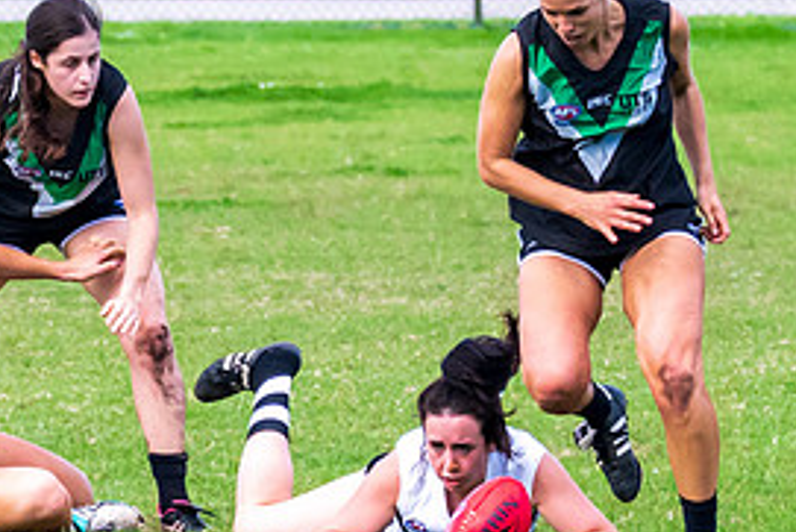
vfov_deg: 1.5
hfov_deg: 2.2
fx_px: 20795
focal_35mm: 940
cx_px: 462
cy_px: 435
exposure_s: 1/1250
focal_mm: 160
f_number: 5
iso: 800
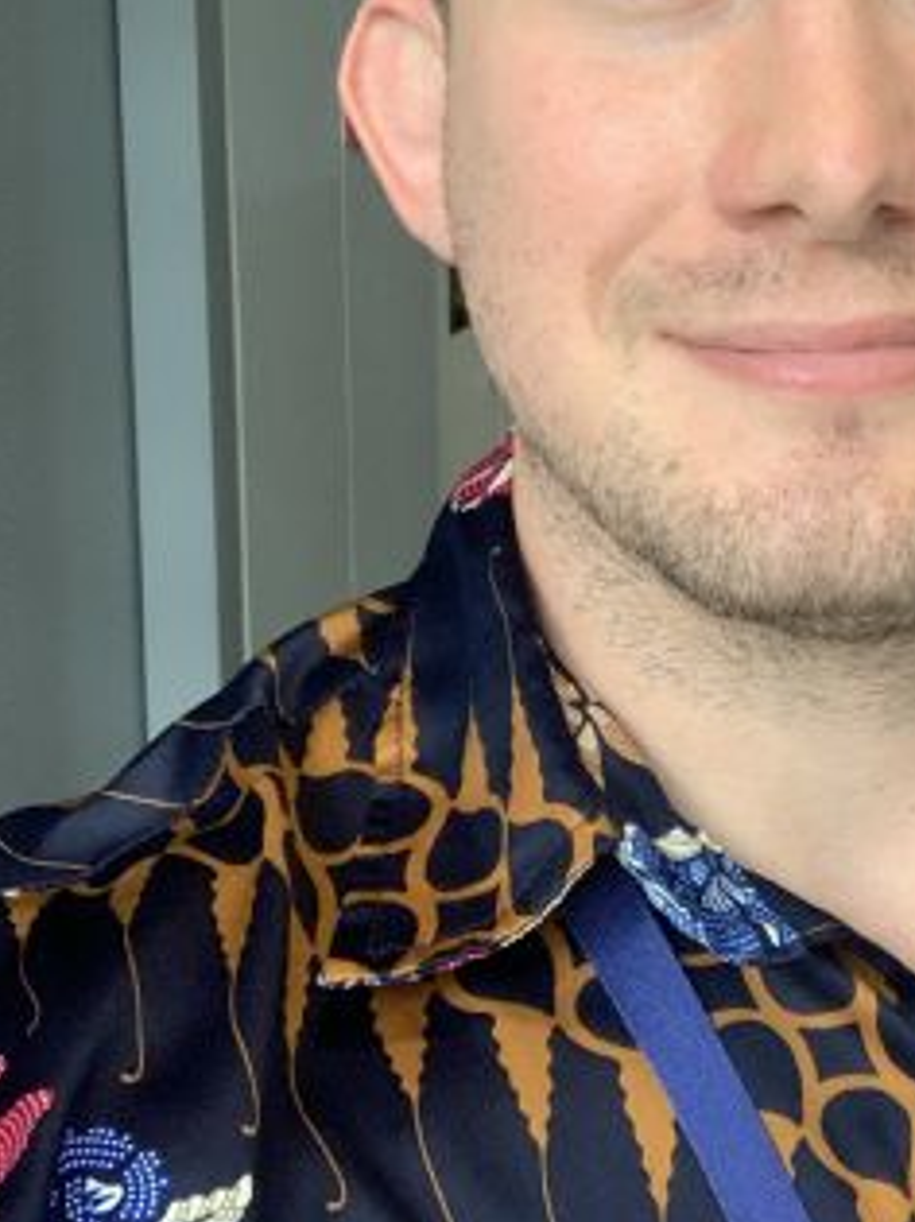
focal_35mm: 61
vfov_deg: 31.3
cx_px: 857
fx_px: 2151
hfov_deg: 23.3
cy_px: 349
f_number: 2.2
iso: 64
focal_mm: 2.87
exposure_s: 1/117
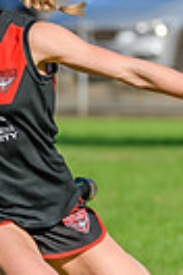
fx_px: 10362
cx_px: -19
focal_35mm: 1359
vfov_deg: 1.5
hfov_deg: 1.0
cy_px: 166
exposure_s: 1/1600
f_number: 7.1
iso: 640
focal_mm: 260
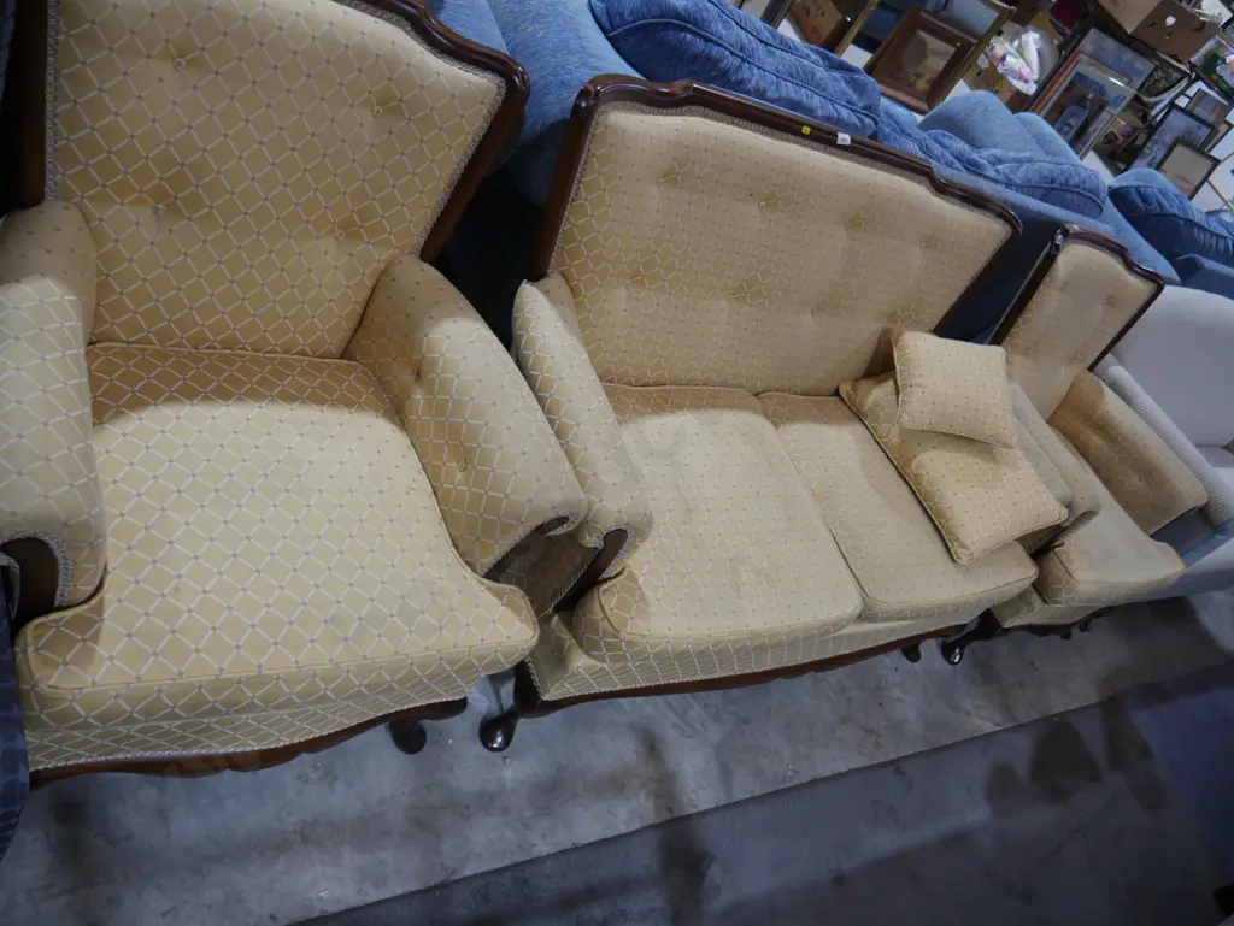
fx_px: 999
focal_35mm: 28
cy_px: 463
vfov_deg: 49.8
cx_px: 617
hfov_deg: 63.4
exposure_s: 1/60
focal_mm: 14
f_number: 3.5
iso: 250
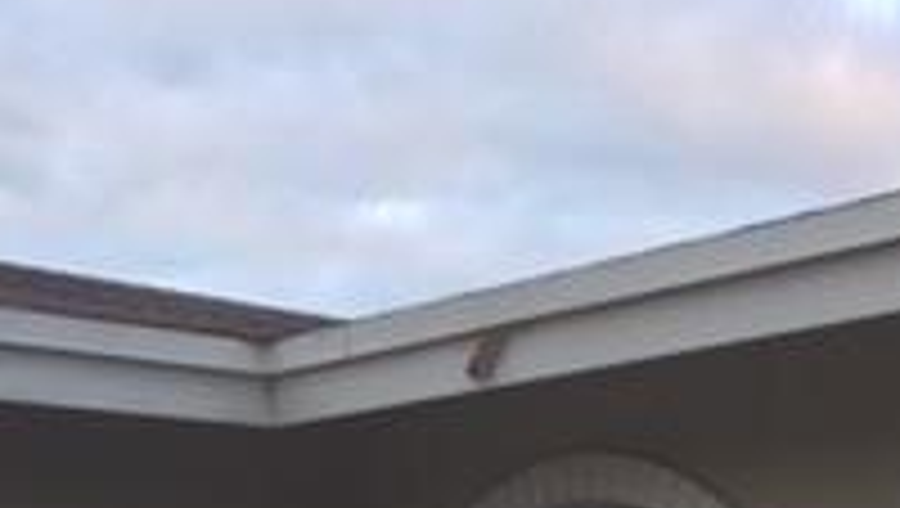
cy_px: 863
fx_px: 2413
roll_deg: -2.4
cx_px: 824
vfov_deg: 11.3
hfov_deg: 20.7
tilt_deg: +1.9
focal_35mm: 101
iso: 32
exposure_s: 1/40
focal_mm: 4.15
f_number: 2.2
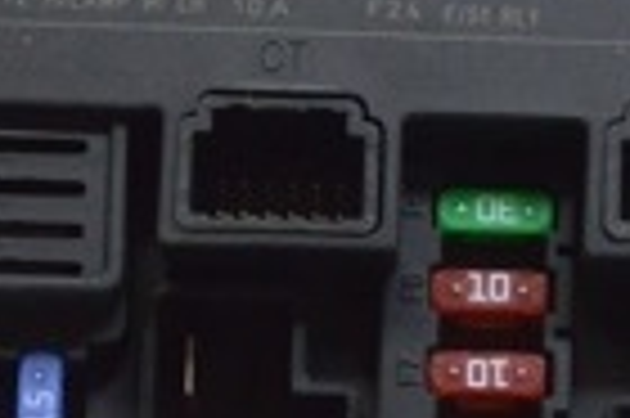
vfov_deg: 6.4
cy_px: 492
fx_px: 3711
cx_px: 540
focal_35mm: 212
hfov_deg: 9.7
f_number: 5.6
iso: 400
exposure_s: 1/25
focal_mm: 31
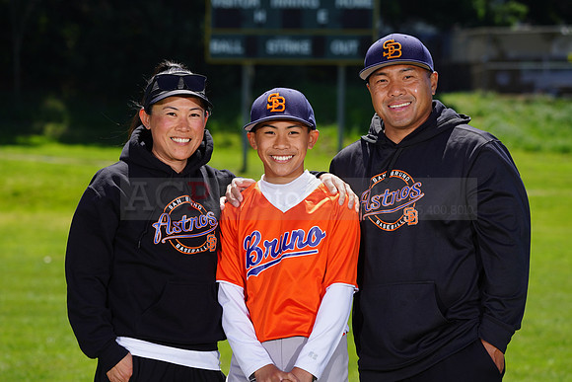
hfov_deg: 11.6
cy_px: 191
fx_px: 2813
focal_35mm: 177
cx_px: 286
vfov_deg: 7.8
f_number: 8
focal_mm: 177
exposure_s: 1/250
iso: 100
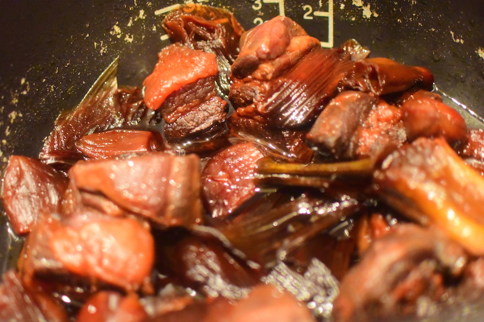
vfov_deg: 27.5
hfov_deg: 40.4
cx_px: 242
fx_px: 659
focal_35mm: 49
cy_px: 161
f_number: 2
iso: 2200
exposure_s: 1/30
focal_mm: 18.5
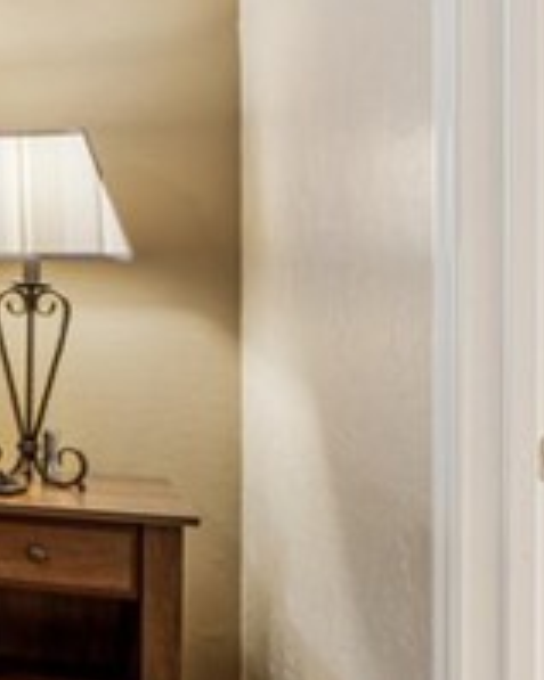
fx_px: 1781
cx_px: -1013
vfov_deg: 21.5
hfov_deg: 11.5
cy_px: 198
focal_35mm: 88
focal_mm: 18.3
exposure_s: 1
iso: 100
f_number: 13
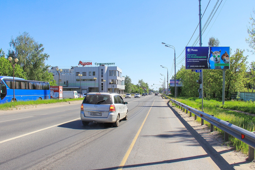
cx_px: 128
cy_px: 85
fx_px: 382
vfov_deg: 25.1
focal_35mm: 54
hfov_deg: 36.9
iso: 100
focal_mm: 18
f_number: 8
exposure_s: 1/250
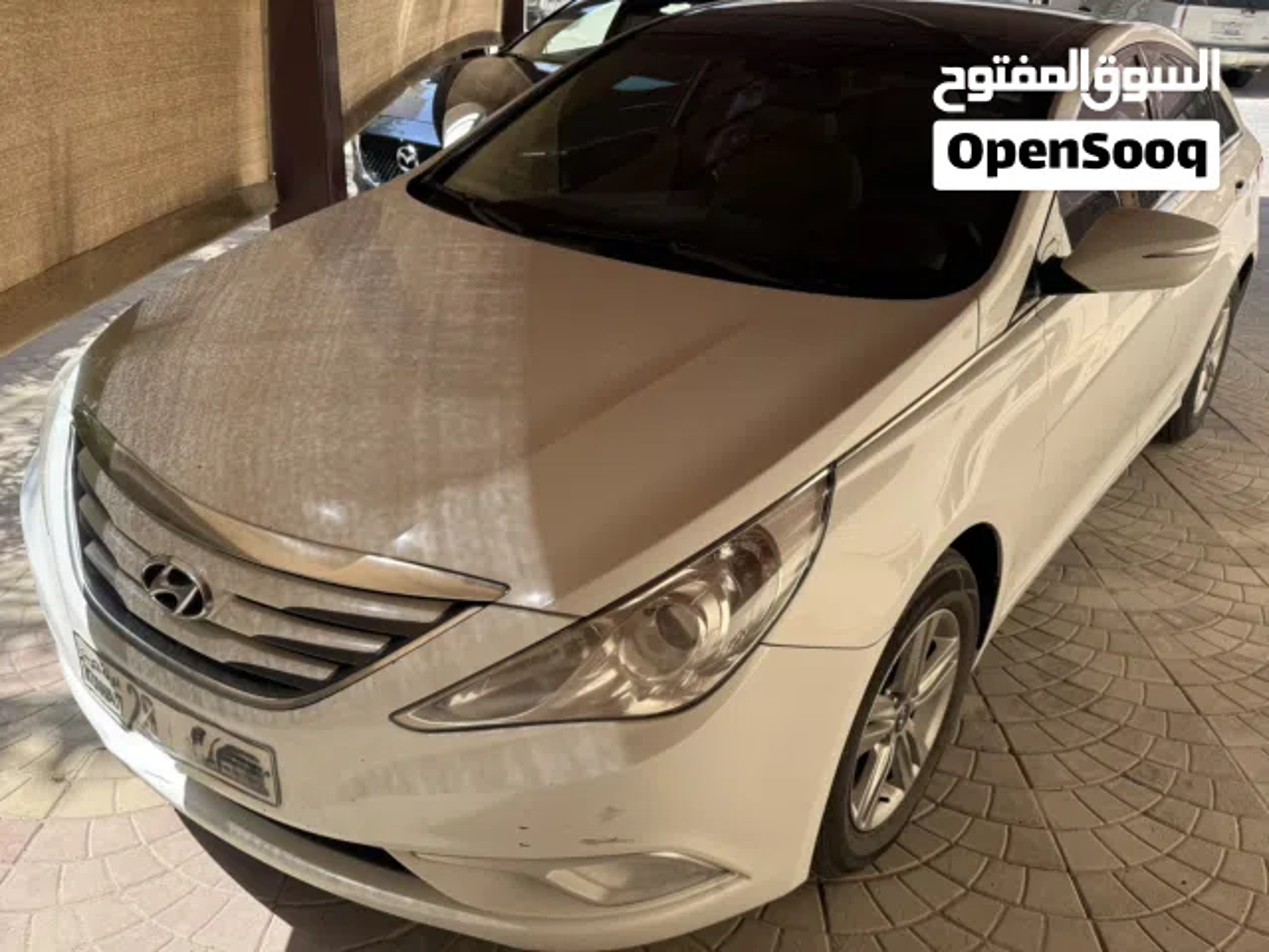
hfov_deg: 71.6
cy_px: 476
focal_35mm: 24
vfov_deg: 56.8
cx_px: 634
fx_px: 880
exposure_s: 1/1727
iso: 100
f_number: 1.78
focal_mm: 6.76
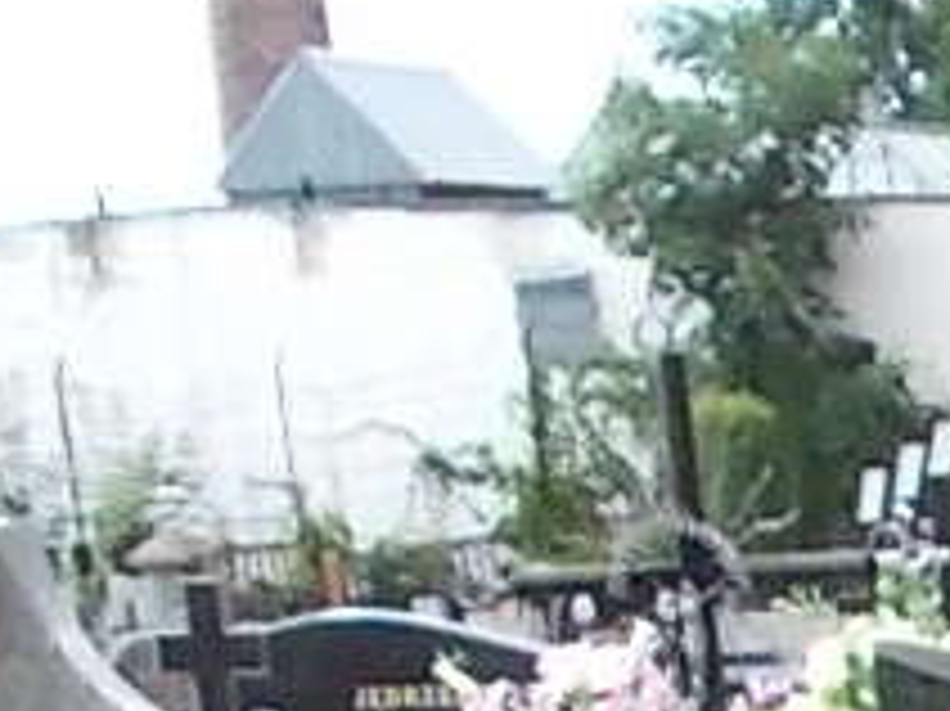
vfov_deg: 6.9
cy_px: 2020
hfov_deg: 9.1
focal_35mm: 197
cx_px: 2242
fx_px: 5403
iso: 80
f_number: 3.2
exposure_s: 1/250
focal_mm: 4.6
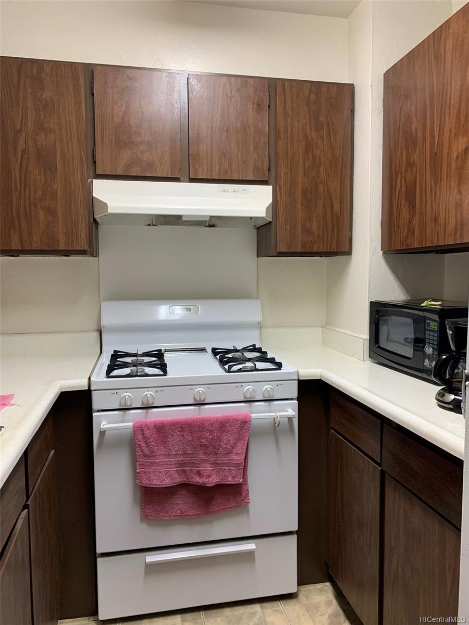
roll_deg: +1.0
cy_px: 312
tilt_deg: -4.9
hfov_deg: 53.1
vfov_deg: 67.3
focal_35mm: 26
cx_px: 234
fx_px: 470
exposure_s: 1/60
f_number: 1.8
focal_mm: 4.25
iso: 160
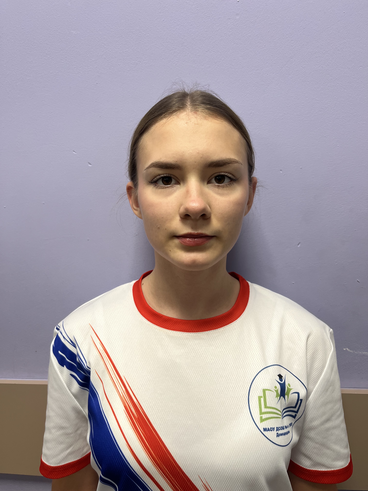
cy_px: 246
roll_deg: +1.1
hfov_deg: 53.1
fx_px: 369
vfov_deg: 67.3
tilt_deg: -11.8
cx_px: 184
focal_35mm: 26
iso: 125
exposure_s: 1/100
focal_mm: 5.1
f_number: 1.6
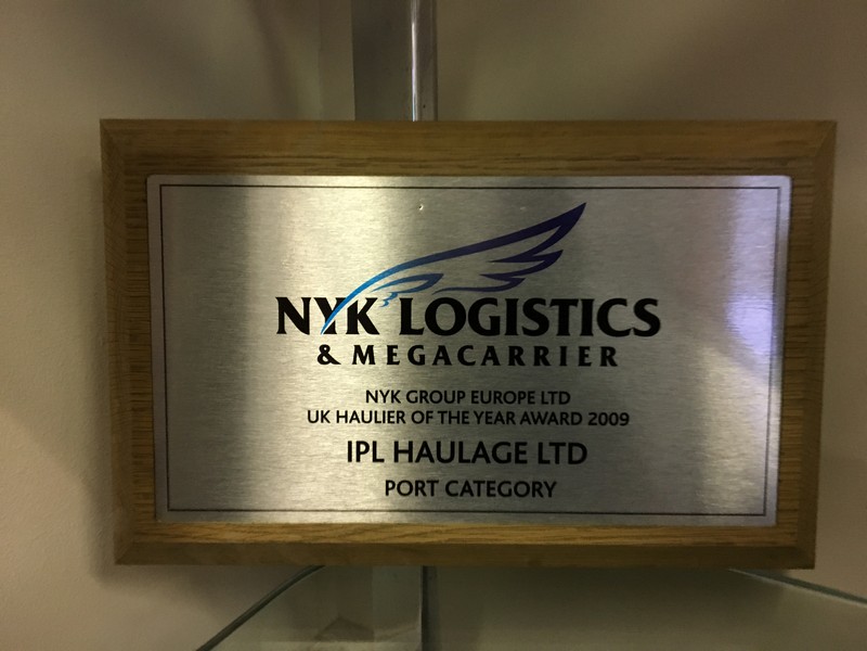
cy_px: 326
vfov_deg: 48.2
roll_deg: +0.5
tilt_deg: -16.7
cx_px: 434
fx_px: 726
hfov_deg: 61.7
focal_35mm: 29
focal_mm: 4.15
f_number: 2.2
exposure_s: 1/20
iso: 200
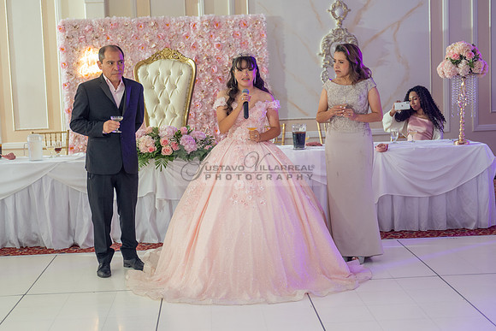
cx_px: 233
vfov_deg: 23.5
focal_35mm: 58
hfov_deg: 34.6
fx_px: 795
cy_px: 175
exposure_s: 1/100
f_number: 2.8
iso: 400
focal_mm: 50
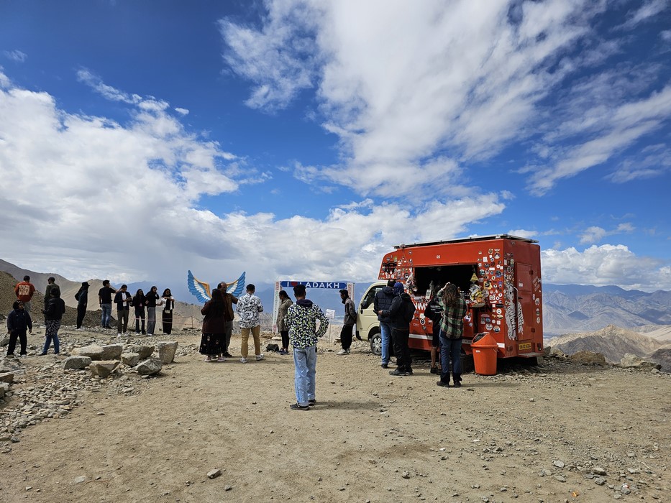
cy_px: 252
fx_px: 446
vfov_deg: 58.9
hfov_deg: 73.9
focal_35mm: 23
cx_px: 336
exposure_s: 1/1686
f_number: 1.7
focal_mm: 6.3
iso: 10
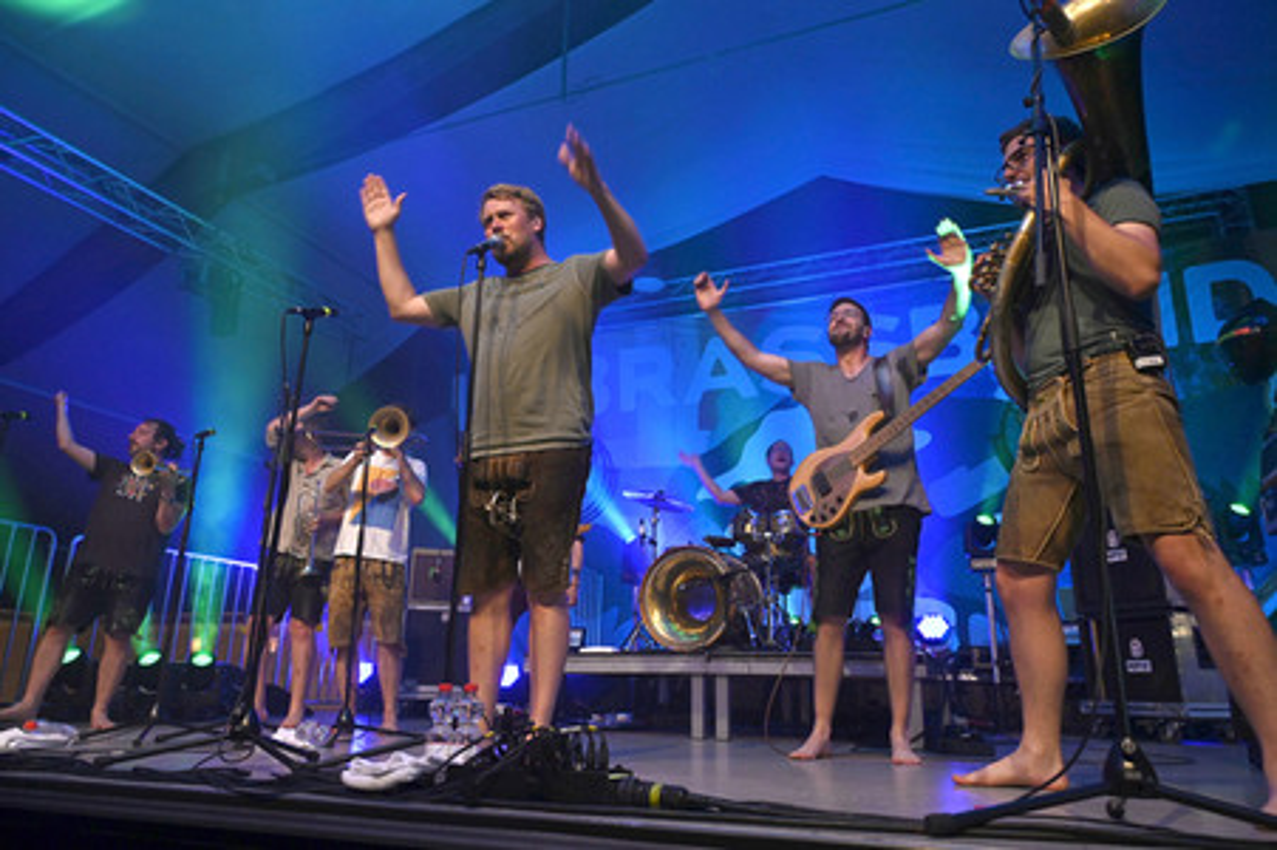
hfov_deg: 73.8
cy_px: 425
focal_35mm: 24
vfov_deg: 53.1
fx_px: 851
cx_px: 638
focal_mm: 24
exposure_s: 1/60
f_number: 6.3
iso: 3200
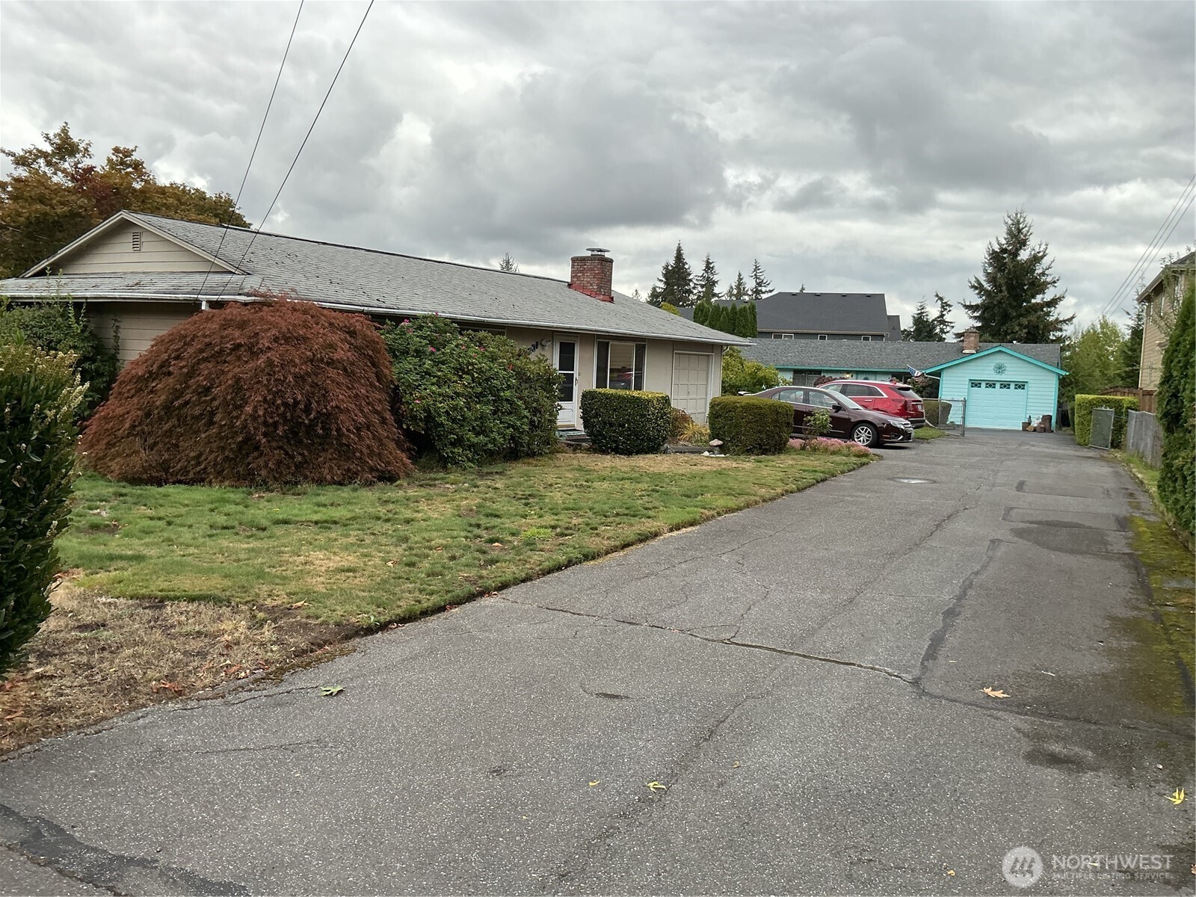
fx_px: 1002
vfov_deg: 48.2
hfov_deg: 61.7
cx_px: 598
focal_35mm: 29
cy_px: 448
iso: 25
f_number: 1.8
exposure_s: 1/534
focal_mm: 3
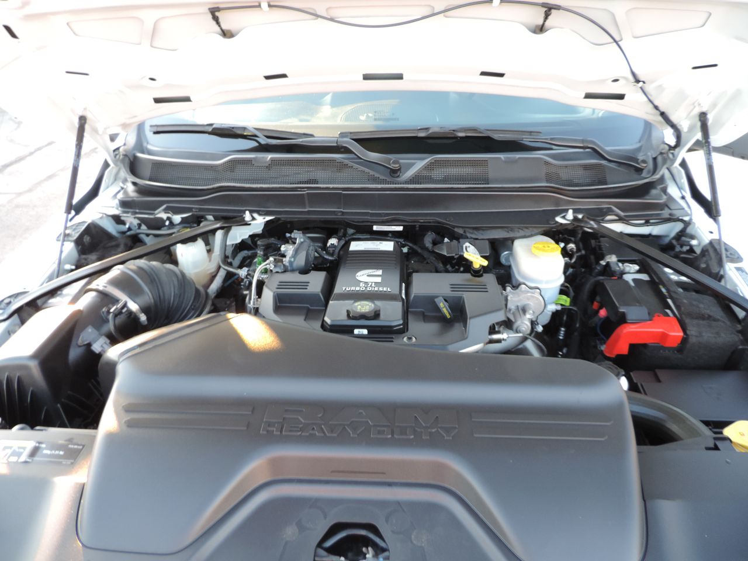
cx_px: 374
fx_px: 519
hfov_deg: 71.6
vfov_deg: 56.8
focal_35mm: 24
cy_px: 280
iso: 220
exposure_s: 1/30
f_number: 3
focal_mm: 4.3
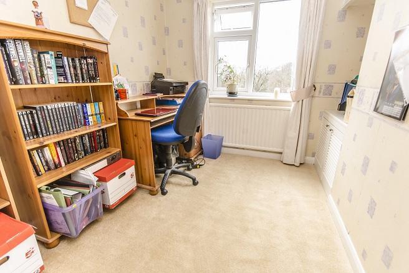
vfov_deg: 69.6
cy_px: 136
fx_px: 196
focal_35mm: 17
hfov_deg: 92.5
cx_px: 204
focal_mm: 11.5
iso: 160
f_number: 8
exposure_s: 1/2
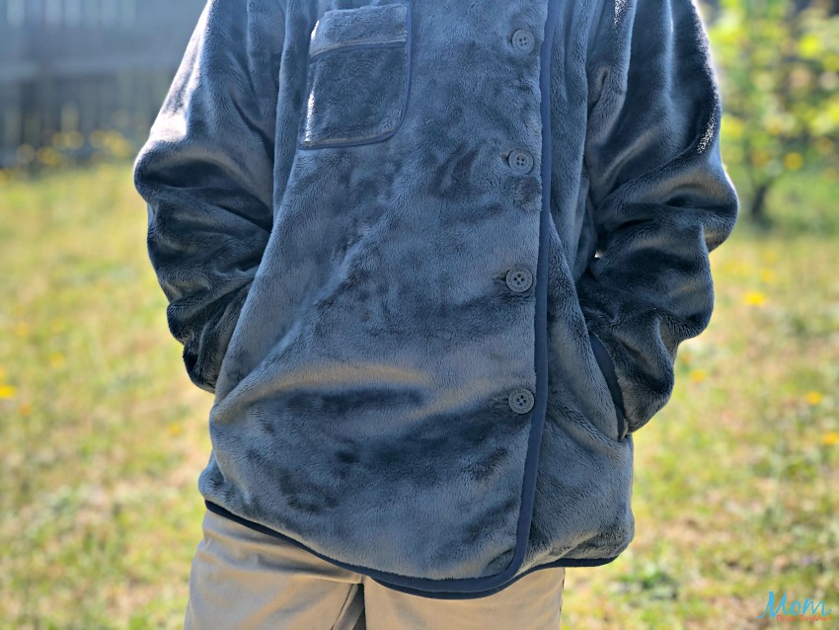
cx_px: 420
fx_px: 1382
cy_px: 315
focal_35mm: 57
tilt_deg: -7.1
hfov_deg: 33.8
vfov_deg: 25.7
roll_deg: -2.8
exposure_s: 1/139
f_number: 2.8
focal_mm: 6.6
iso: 20
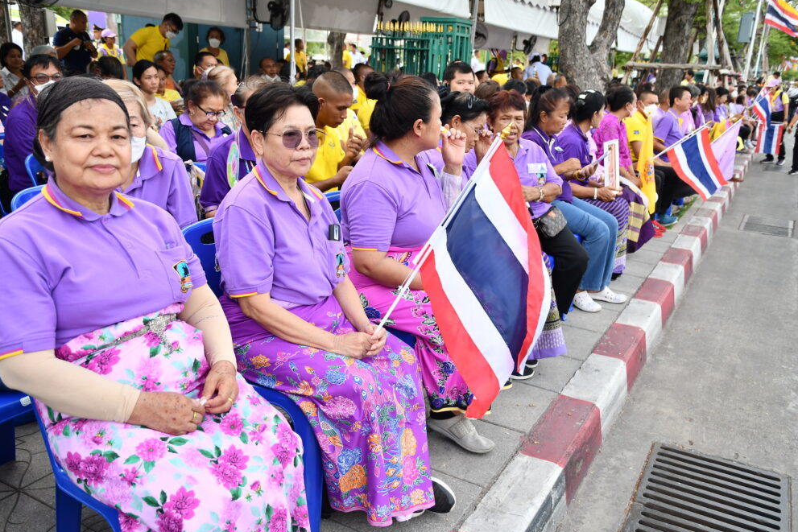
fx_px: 687
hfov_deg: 60.3
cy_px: 269
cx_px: 399
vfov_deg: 42.3
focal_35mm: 31
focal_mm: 20
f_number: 3.5
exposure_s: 1/640
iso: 400
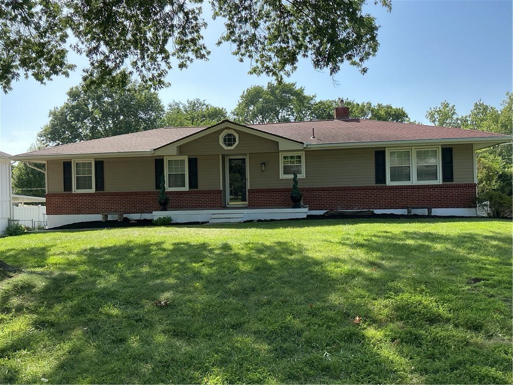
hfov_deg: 61.7
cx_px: 256
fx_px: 430
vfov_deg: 48.2
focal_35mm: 29
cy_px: 192
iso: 25
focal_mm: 3
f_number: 1.8
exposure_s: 1/855
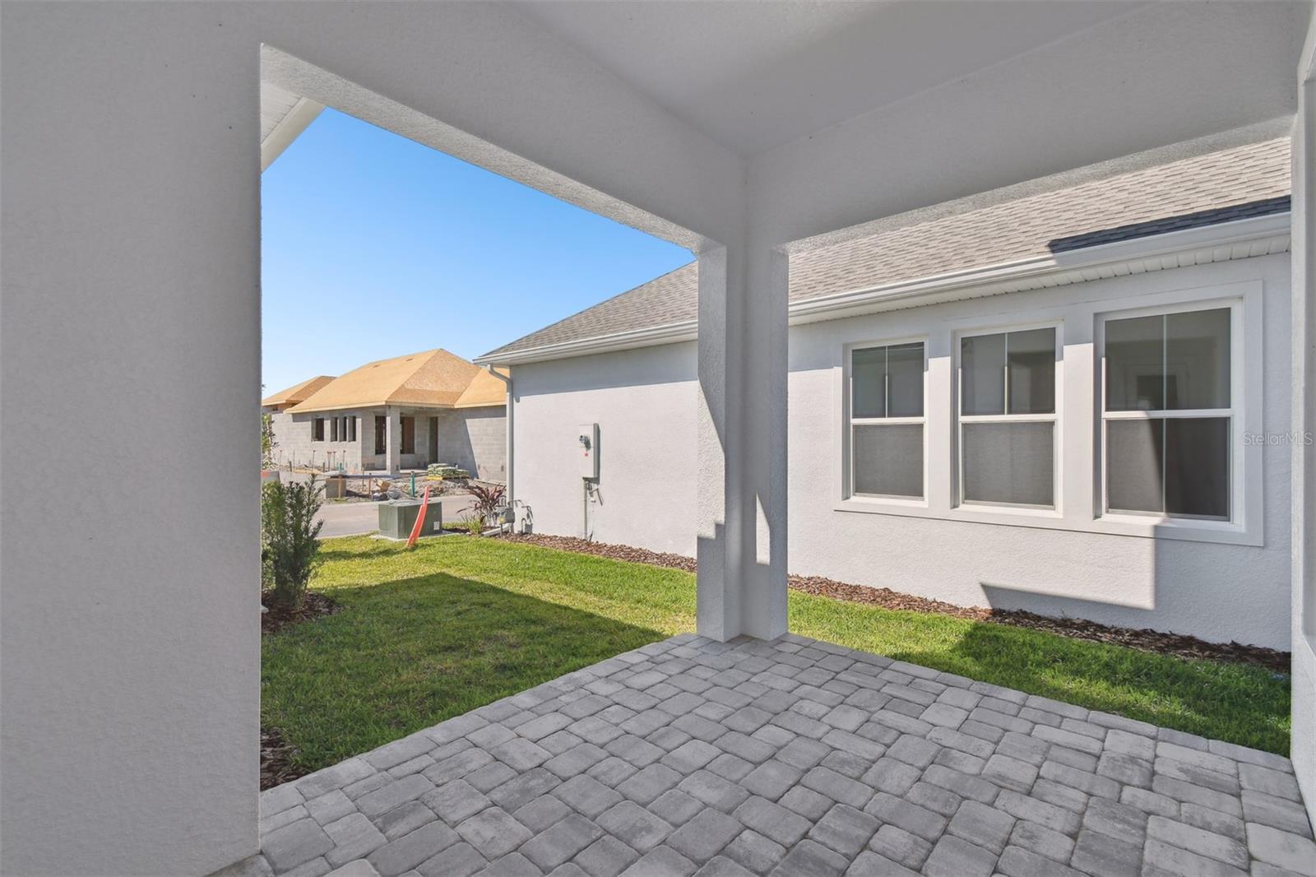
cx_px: 658
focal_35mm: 15
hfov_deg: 100.4
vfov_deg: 77.3
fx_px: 548
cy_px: 438
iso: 100
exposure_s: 1/640
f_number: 7.1
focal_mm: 10
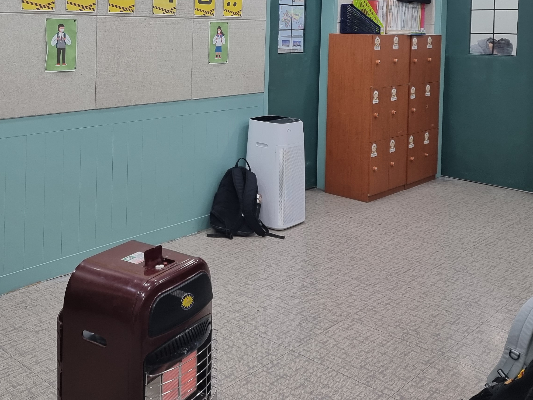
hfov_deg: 44.3
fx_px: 647
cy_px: 60
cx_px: 191
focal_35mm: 42
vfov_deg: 33.0
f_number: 1.8
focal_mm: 6.7
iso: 125
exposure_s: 1/120
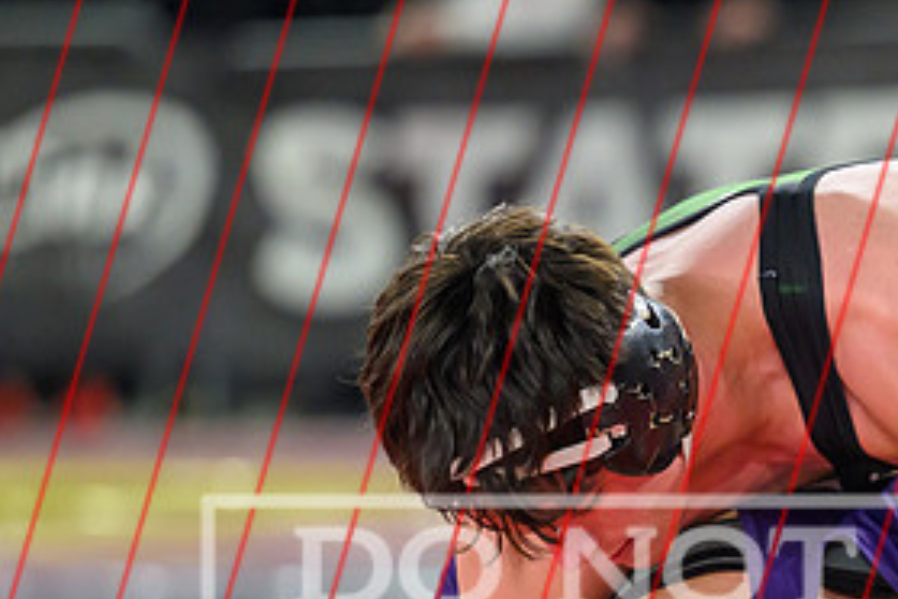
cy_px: 580
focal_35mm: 452
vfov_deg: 3.0
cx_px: 889
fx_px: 11274
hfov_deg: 4.6
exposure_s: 1/800
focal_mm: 165
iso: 2500
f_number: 2.8
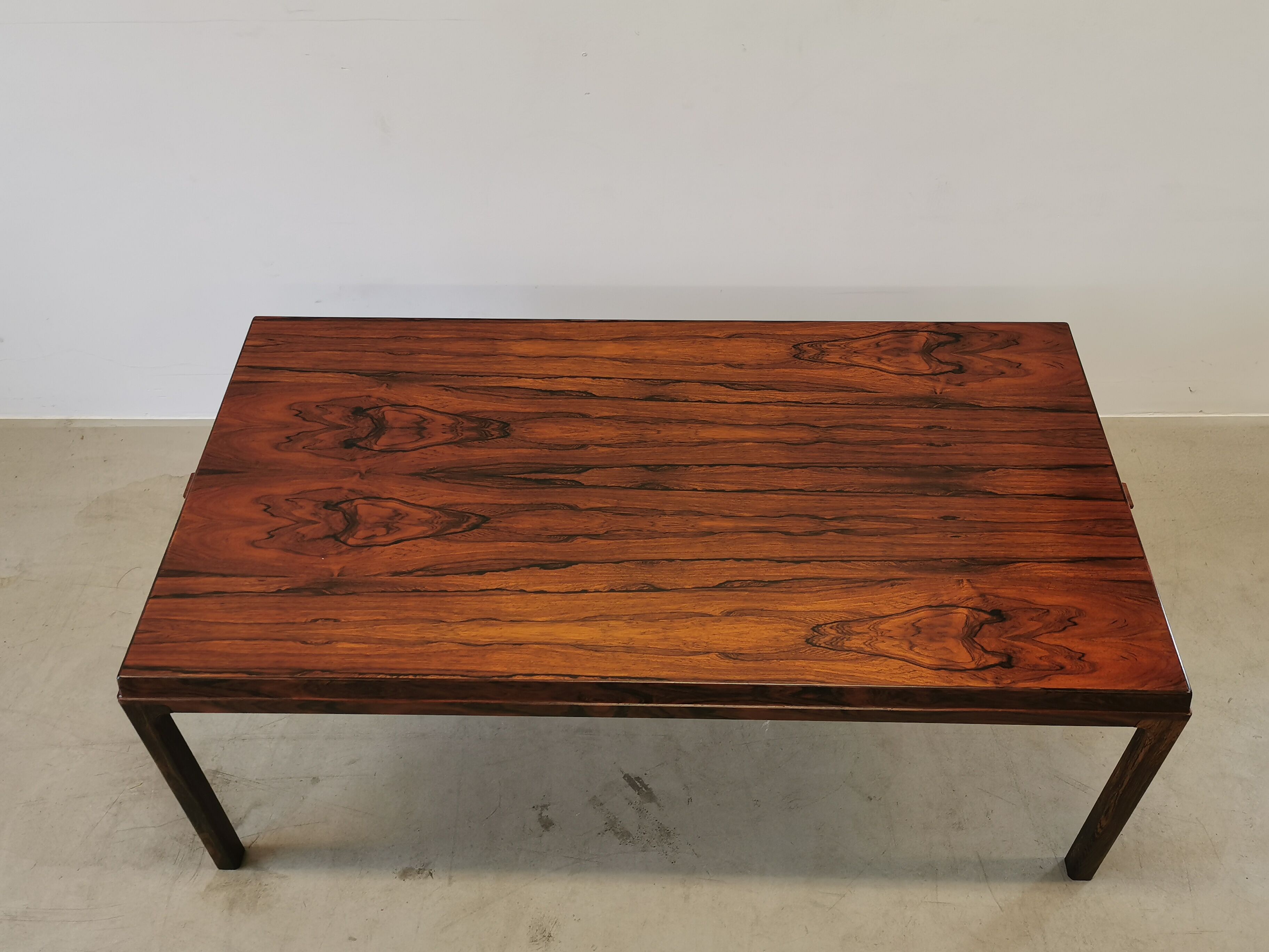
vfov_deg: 42.9
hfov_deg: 55.4
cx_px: 634
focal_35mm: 33
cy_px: 476
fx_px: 1210
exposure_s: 1/100
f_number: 1.8
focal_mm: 5.58
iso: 125
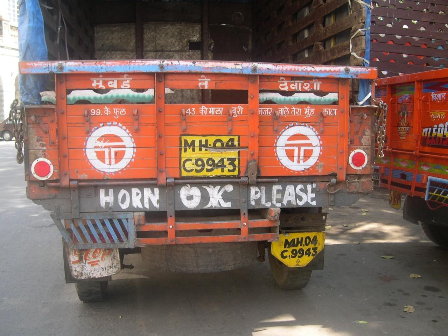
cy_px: 168
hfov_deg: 49.0
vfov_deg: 37.7
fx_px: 492
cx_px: 224
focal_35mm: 38
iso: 100
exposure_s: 1/123
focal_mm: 8
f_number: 2.8
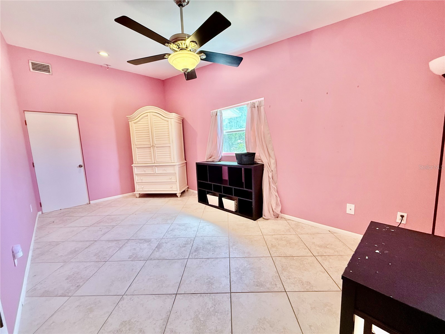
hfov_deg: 102.1
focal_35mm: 14
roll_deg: +2.5
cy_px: 167
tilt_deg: -6.9
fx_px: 180
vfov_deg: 85.7
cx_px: 222
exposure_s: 1/120
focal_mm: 2.22
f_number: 2.2
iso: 250
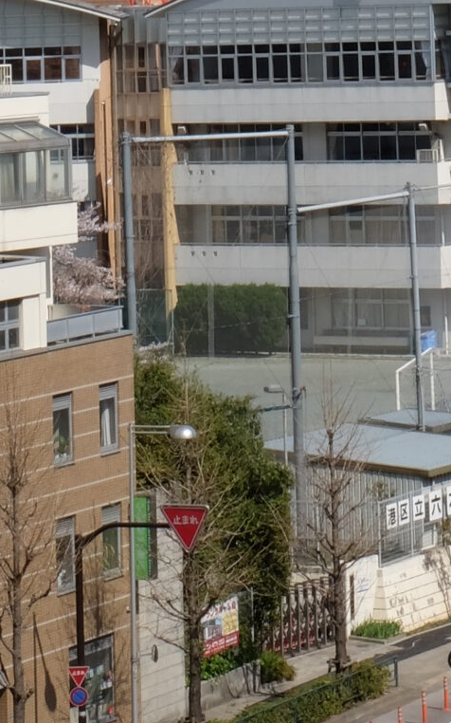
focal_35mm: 185
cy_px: -418
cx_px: 582
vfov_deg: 10.8
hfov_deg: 7.0
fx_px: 3640
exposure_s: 1/125
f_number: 22
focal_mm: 35.8
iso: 400
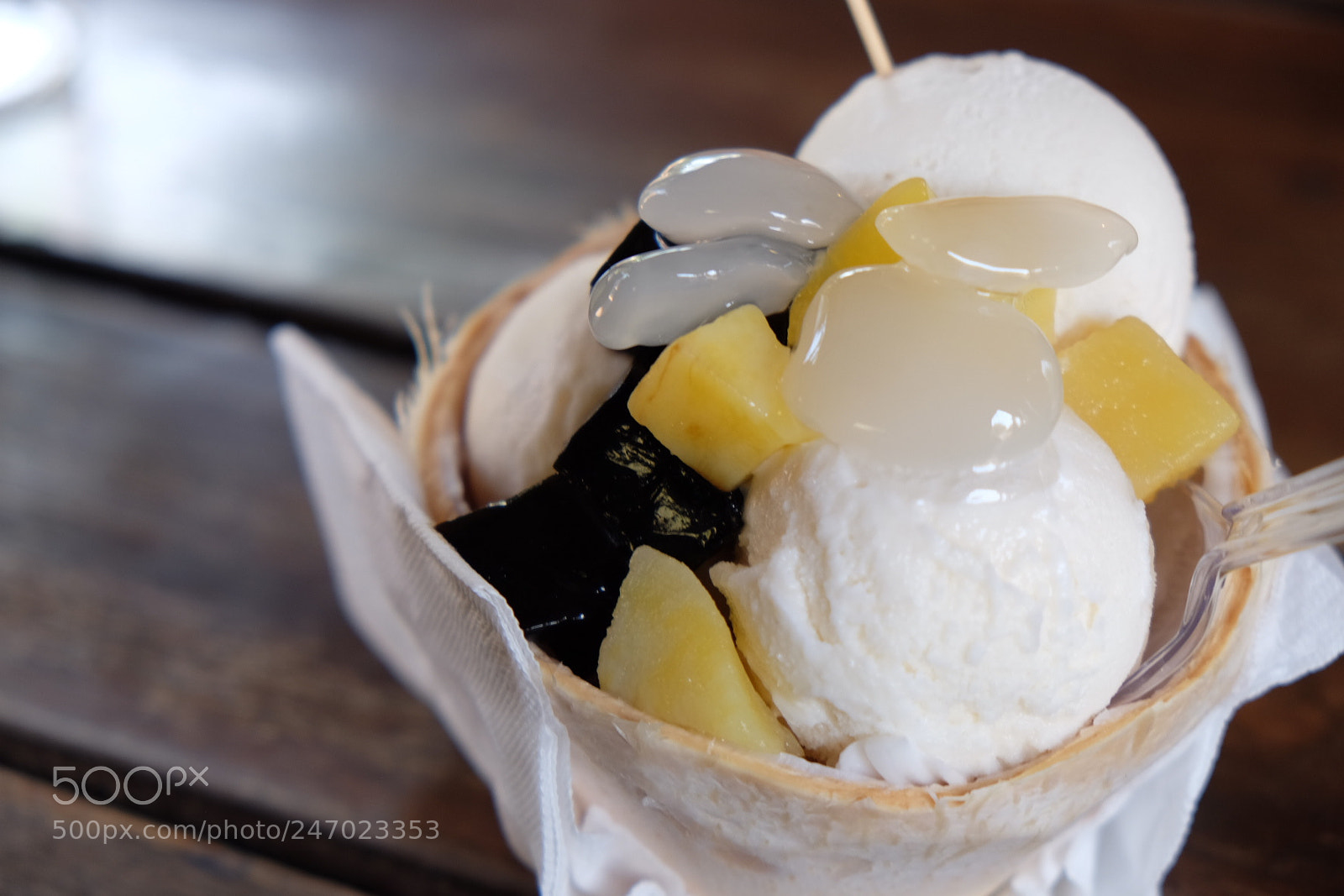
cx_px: 672
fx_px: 3099
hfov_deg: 24.5
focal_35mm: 83
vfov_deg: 16.5
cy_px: 448
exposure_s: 1/17
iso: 200
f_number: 4
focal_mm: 55
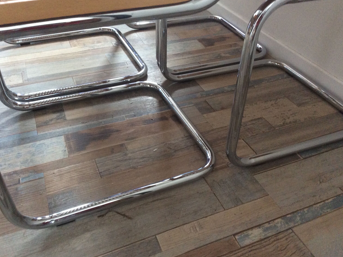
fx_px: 327
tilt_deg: -38.5
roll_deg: -1.2
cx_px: 168
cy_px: 128
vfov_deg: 42.9
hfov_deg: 55.4
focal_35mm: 33
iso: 160
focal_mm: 3.3
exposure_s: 1/25
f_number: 2.4
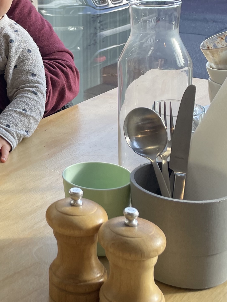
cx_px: -57
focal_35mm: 73
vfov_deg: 26.0
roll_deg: +2.7
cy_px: 40
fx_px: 638
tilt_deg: -10.6
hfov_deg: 18.9
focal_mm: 4.2
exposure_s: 1/111
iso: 32
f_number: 1.6
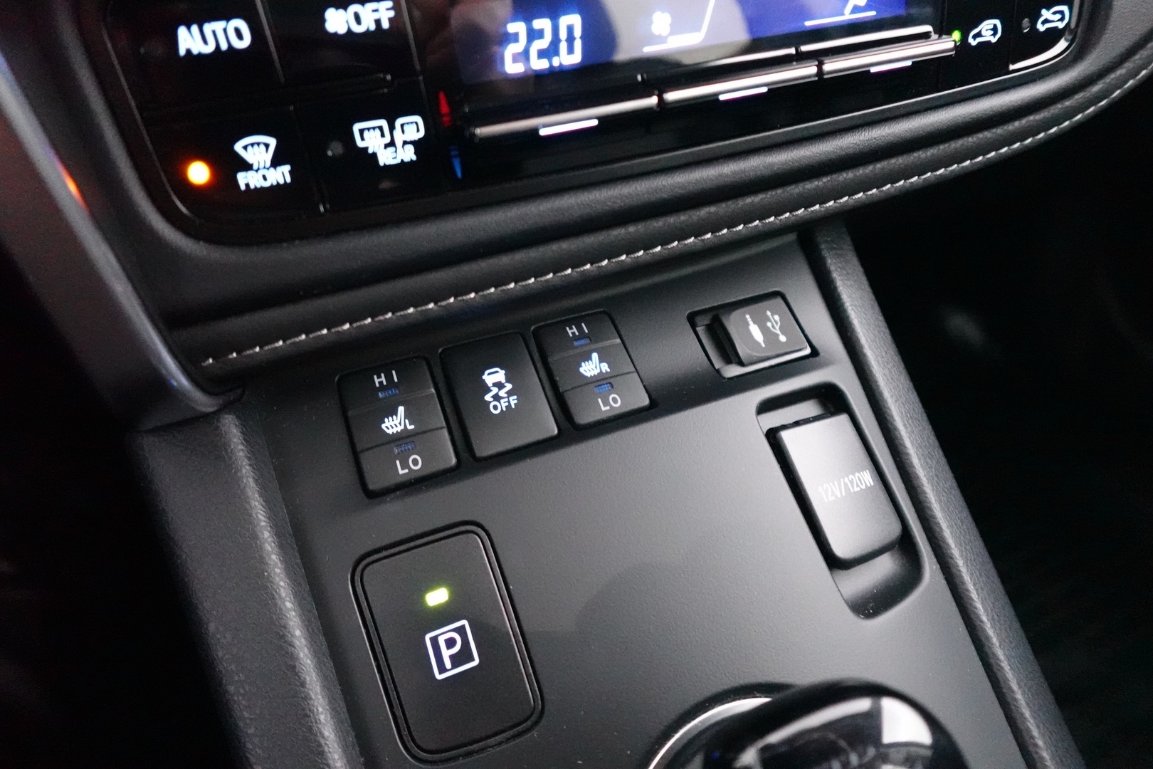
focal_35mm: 20
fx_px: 641
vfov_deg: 61.9
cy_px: 384
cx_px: 576
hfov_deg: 84.0
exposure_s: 1/25
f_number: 2
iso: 6400
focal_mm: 7.6
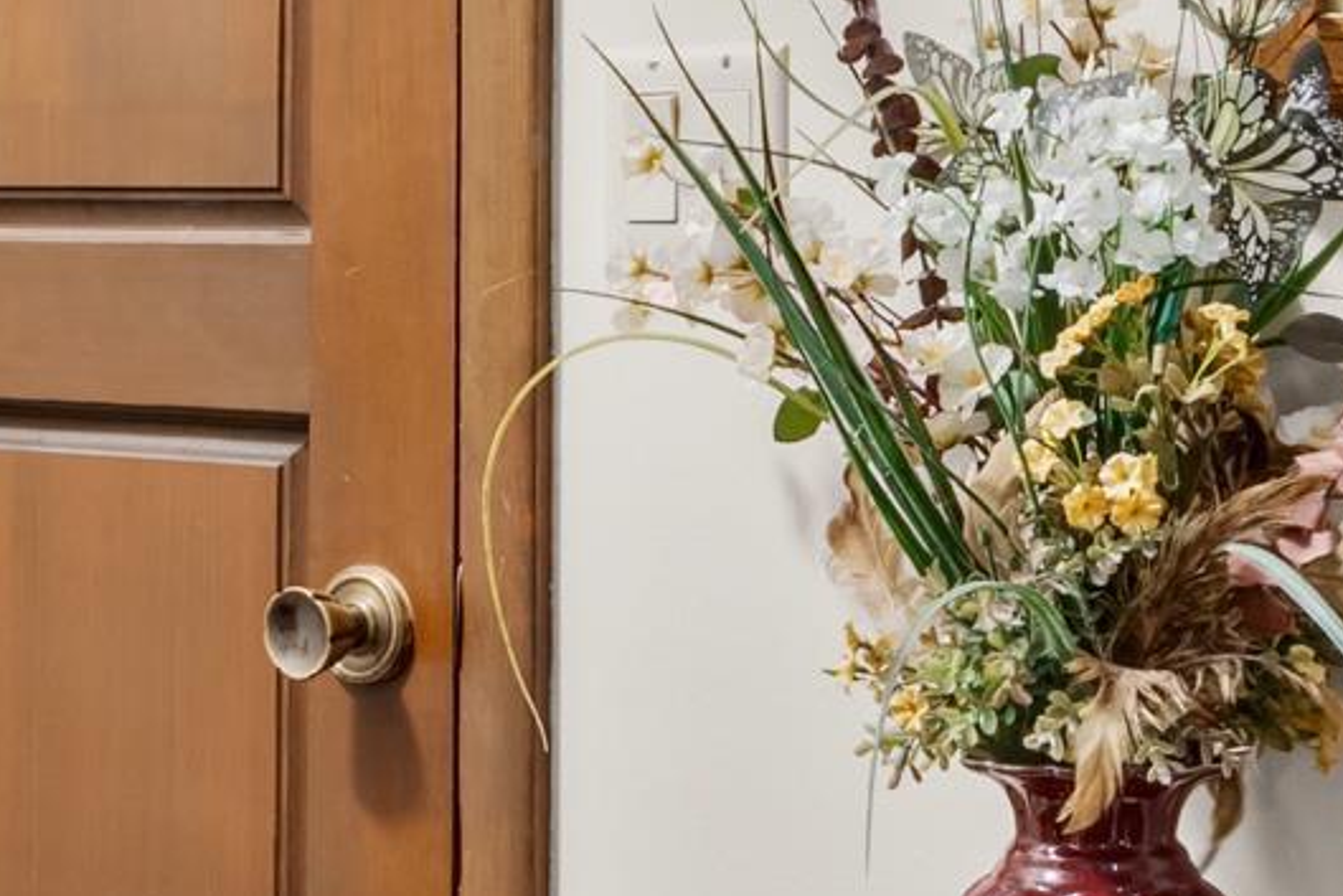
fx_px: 3965
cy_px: 140
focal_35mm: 106
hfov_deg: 18.7
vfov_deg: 12.8
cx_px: -30
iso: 200
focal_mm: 12.5
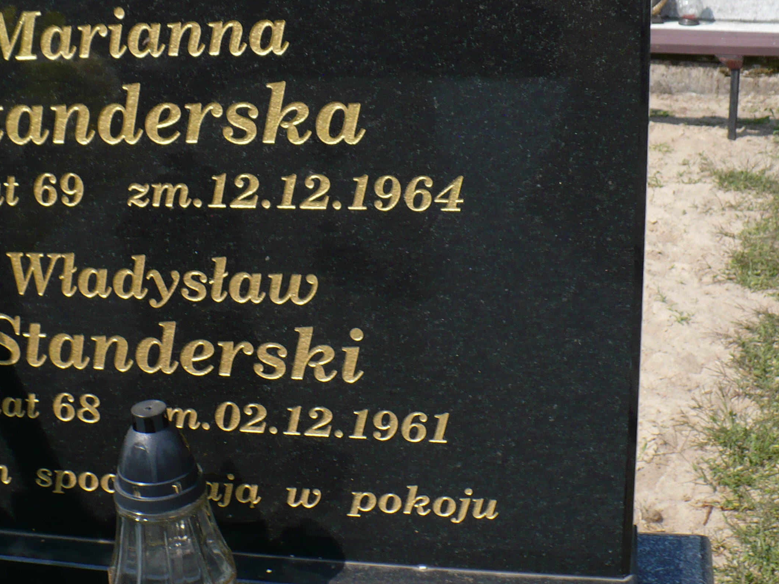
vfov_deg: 27.0
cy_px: 286
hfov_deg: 35.5
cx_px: 365
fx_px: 1215
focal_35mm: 54
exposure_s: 1/160
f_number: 8
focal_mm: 6.1
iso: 100
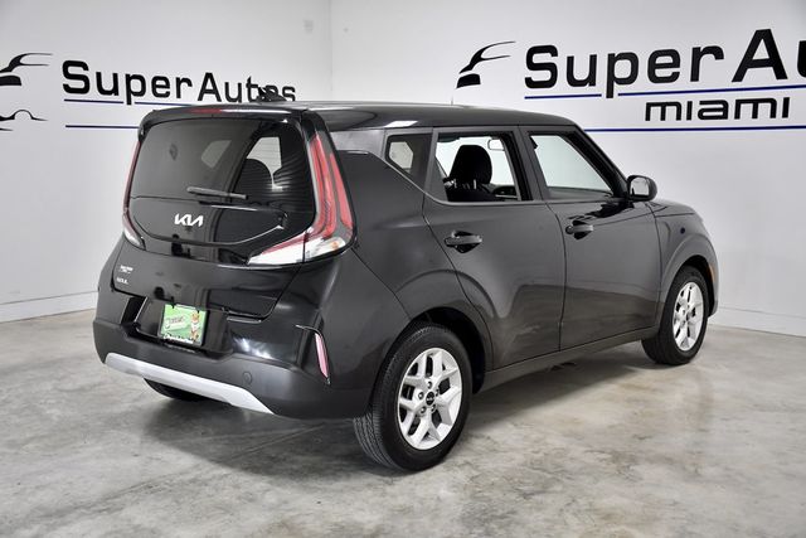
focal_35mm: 40
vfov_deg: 33.4
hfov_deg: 48.4
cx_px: 403
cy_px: 269
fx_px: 896
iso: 1250
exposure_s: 1/500
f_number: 4
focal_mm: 27
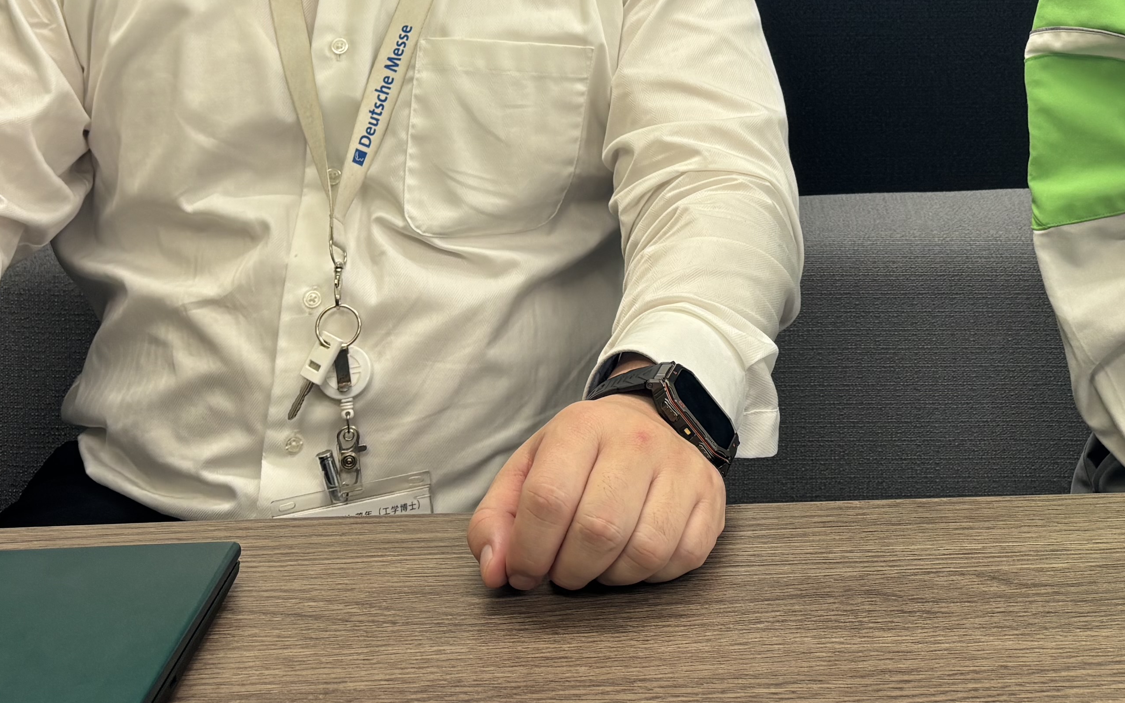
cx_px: 894
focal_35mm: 61
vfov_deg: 20.1
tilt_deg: -8.2
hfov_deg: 32.6
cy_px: -122
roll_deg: +0.4
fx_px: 1870
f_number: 1.6
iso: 100
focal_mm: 5.96
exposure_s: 1/121
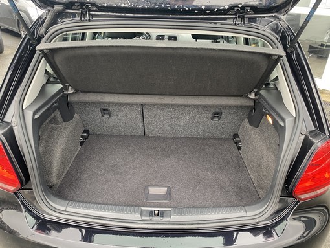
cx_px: 165
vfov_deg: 53.1
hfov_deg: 67.3
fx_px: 248
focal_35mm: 26
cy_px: 124
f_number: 1.8
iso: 125
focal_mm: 4.25
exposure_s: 1/77
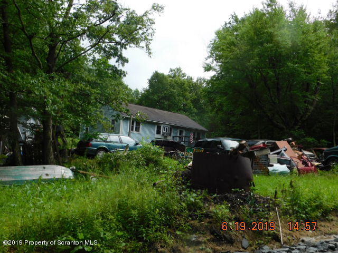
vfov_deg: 36.0
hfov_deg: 46.8
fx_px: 391
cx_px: 169
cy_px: 126
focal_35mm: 40
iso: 125
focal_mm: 7.1
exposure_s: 1/640
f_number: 3.6
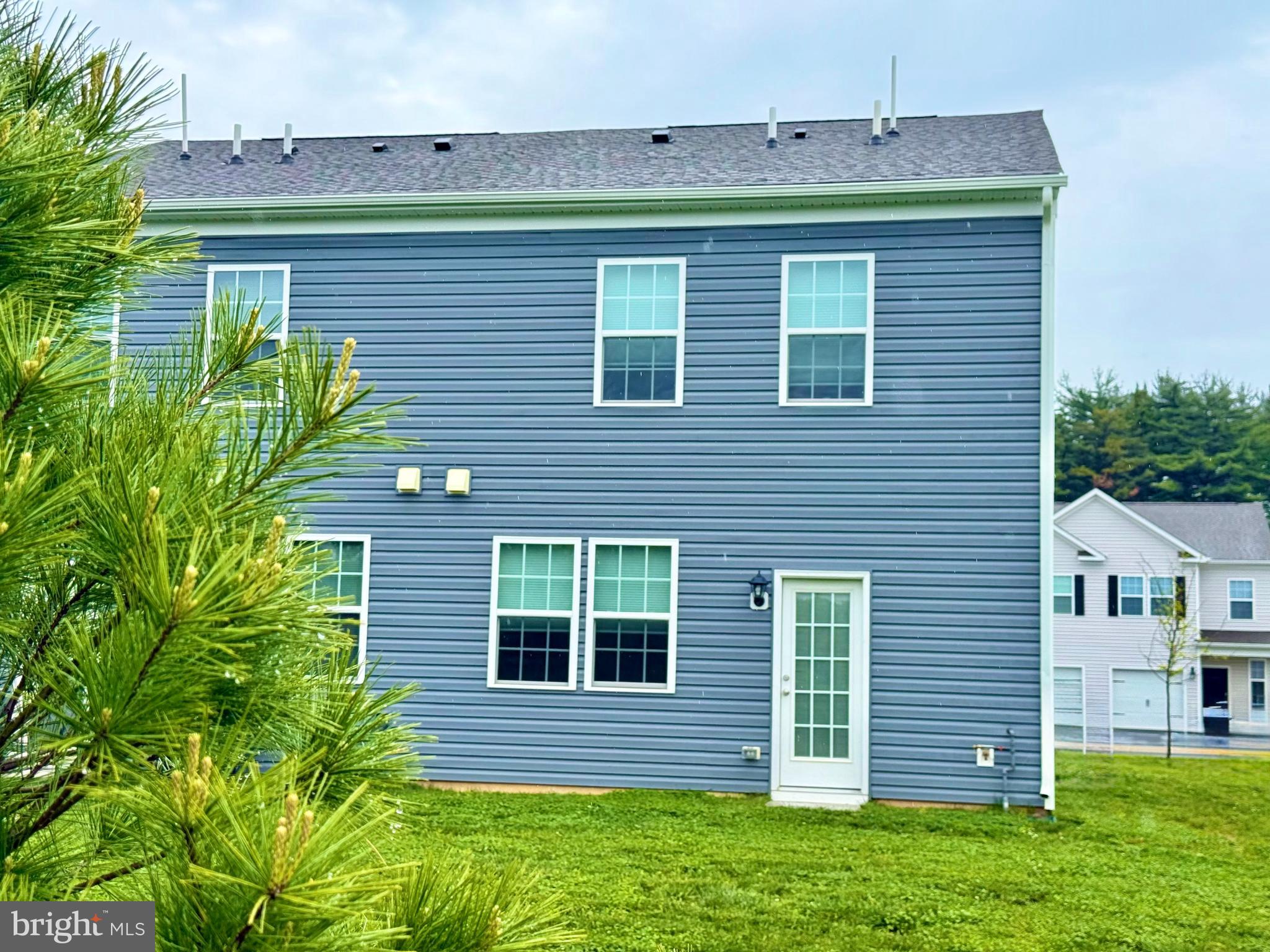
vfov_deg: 30.3
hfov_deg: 39.7
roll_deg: -1.6
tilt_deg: +6.5
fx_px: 1761
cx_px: 635
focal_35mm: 48
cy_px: 476
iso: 100
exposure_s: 1/1203
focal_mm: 6.76
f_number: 1.78
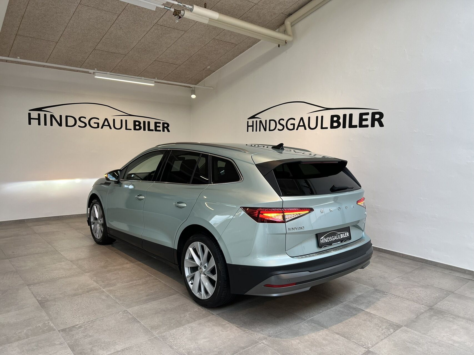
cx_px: 237
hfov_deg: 67.3
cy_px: 178
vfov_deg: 53.1
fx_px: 356
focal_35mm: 26
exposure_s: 1/121
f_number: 1.5
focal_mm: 5.7
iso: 40
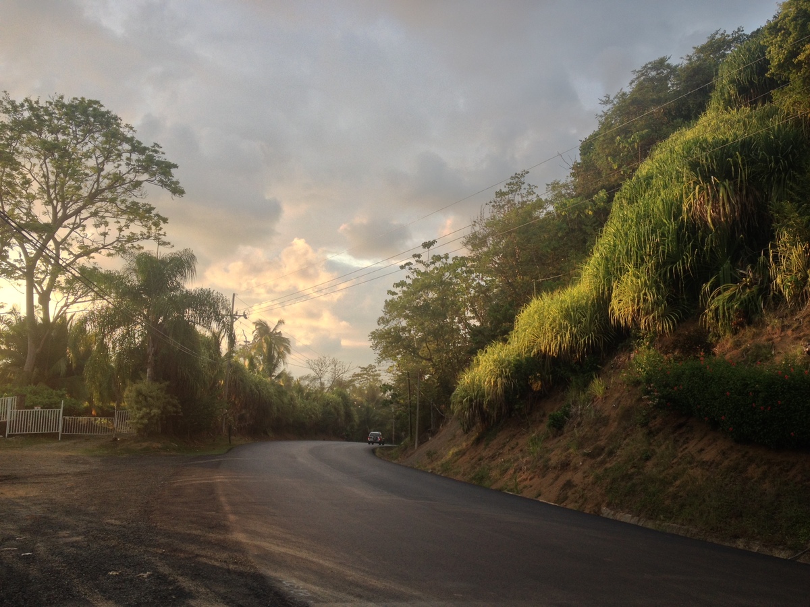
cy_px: 304
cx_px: 405
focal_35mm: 35
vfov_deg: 40.7
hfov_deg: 52.6
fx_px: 819
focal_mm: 4.28
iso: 50
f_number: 2.4
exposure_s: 1/258
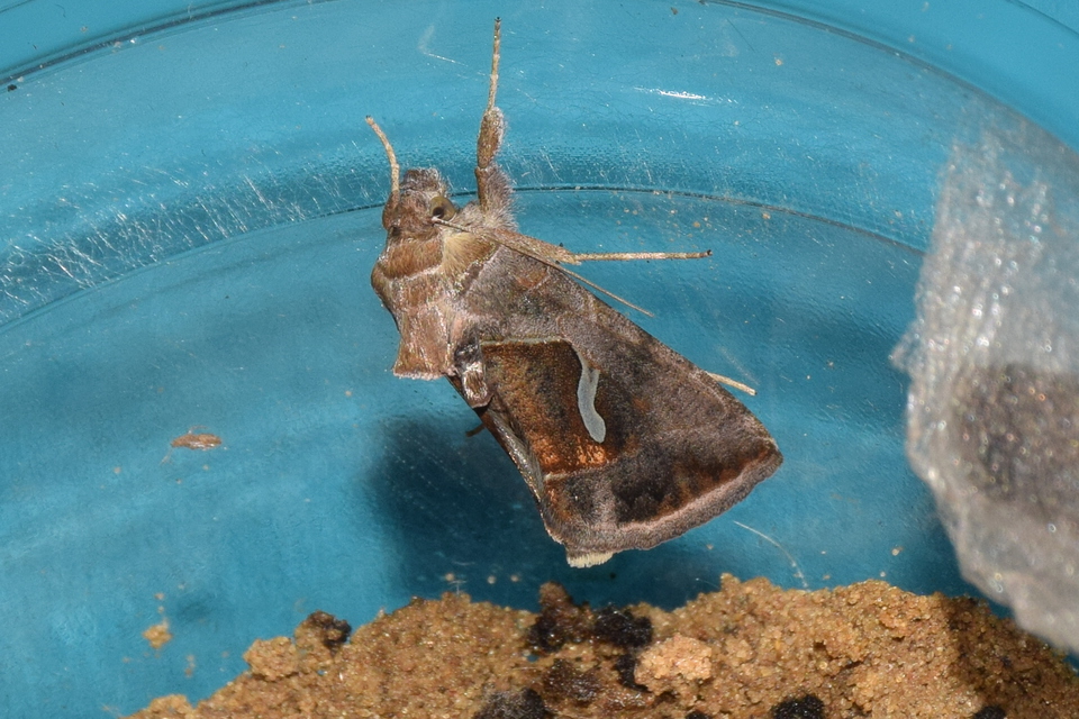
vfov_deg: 6.5
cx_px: 540
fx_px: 6294
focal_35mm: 210
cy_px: 360
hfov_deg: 9.8
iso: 400
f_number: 14
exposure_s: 1/200
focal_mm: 140
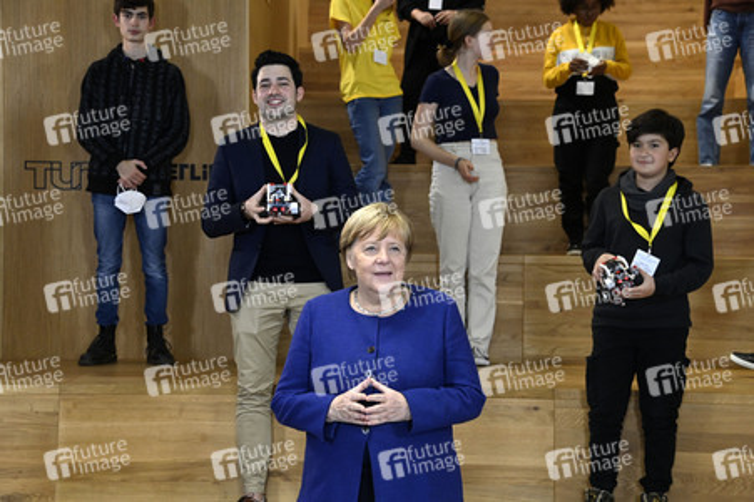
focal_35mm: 78
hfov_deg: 26.0
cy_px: 251
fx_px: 1632
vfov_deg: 17.5
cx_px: 377
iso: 6400
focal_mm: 78
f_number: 6.3
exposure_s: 1/250
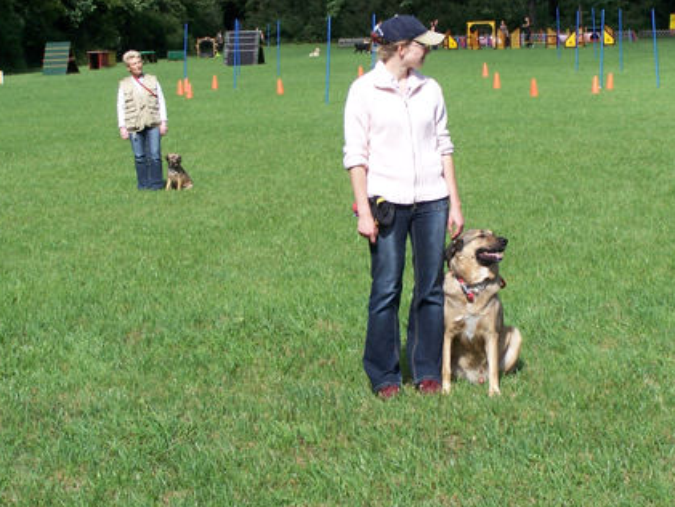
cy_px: 229
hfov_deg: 17.2
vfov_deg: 13.0
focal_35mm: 114
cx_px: 438
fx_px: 2224
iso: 80
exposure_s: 1/800
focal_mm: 12.4
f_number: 3.2
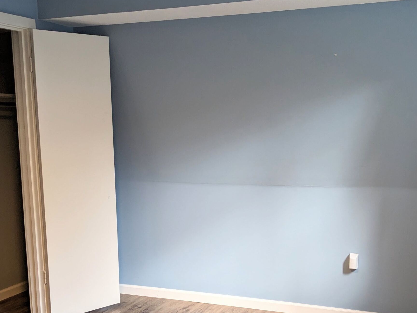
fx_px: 578
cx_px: 201
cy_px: 233
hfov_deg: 39.7
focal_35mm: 48
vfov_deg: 29.8
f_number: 1.73
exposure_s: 1/40
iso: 61
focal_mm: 4.38
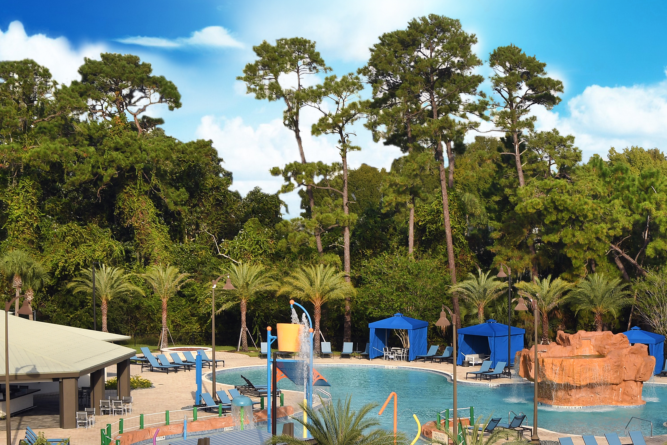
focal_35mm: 100
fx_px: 1853
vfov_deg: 13.6
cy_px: 360
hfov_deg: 20.3
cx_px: 448
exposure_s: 1/250
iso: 125
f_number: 8
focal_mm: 34
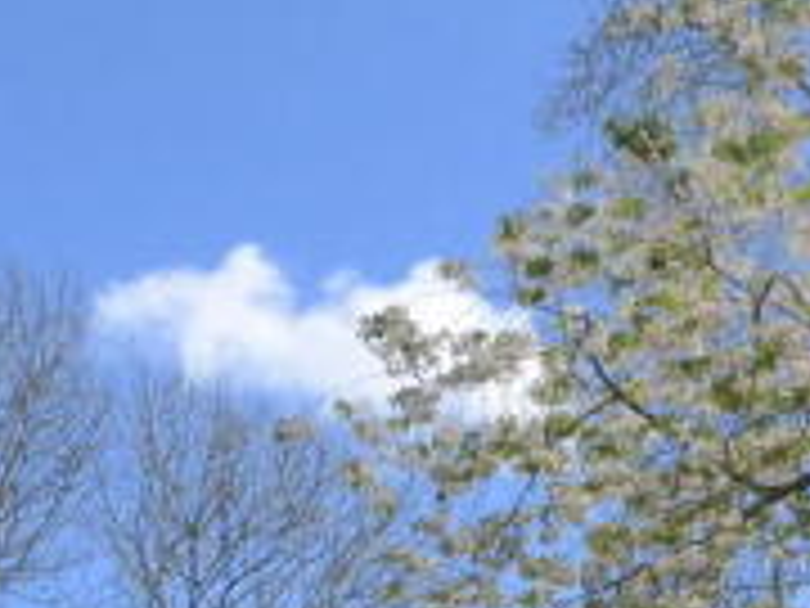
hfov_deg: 23.6
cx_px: 691
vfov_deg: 16.8
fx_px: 1895
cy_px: 858
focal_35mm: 81
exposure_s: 1/800
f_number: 4.5
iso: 200
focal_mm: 4.3
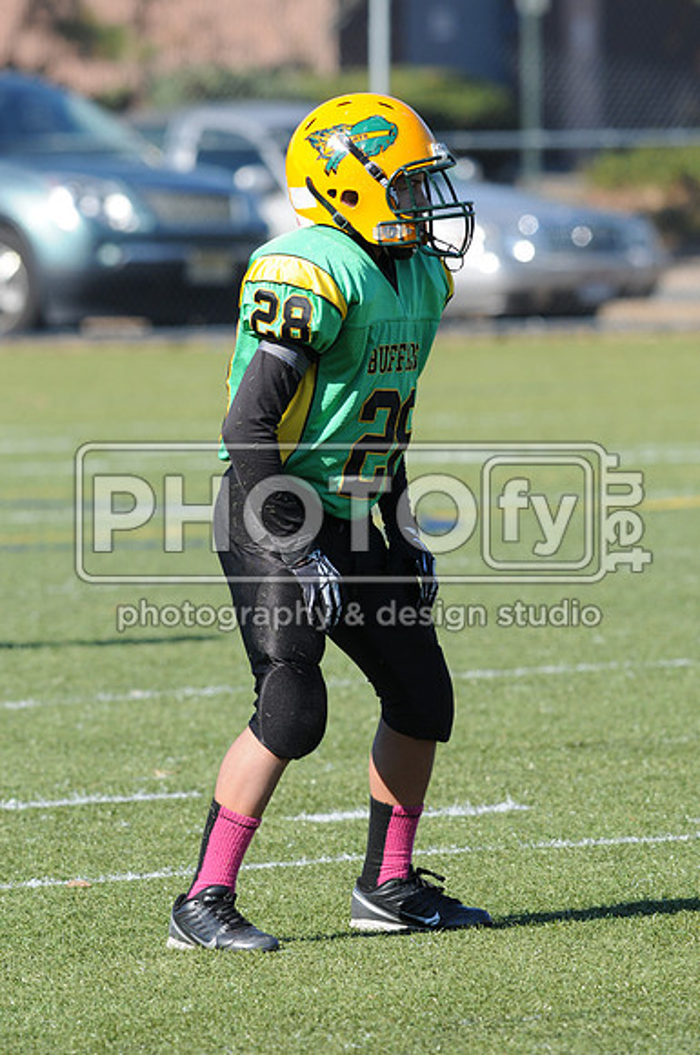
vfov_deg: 4.6
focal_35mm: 450
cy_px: 528
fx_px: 13163
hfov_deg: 3.0
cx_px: 350
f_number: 6.3
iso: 200
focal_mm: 300
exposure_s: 1/500
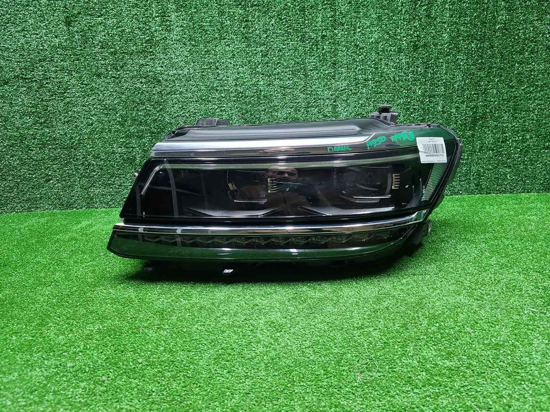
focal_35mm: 26
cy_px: 206
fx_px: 413
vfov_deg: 53.1
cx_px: 275
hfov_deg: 67.3
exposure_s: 1/50
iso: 184
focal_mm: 5.4
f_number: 1.8
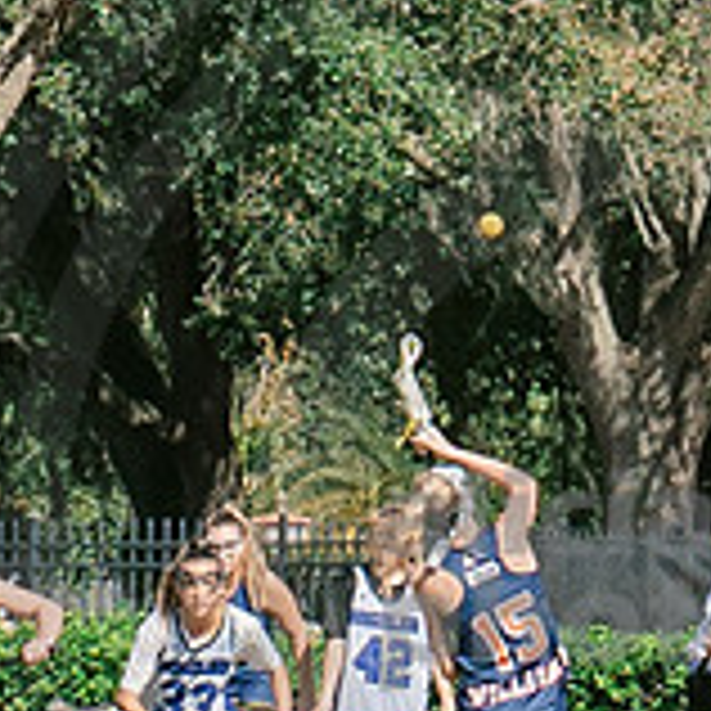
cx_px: 980
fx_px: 20751
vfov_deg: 2.0
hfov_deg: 2.0
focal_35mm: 893
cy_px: 614
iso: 250
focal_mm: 70
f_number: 5.6
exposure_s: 1/1250
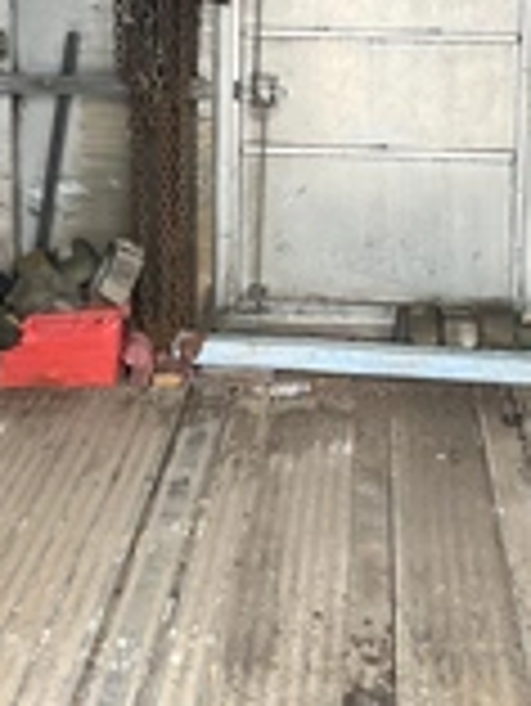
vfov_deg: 25.6
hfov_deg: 19.9
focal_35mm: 74
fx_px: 1511
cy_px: 90
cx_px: 360
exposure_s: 1/172
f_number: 1.8
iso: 25
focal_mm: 3
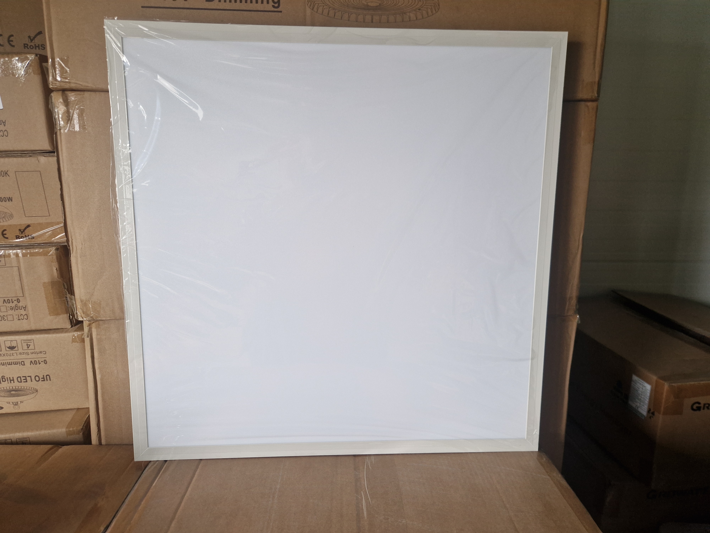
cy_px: 266
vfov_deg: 58.9
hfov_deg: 73.9
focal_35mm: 23
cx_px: 355
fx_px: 472
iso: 50
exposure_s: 1/100
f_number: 1.8
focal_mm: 5.4
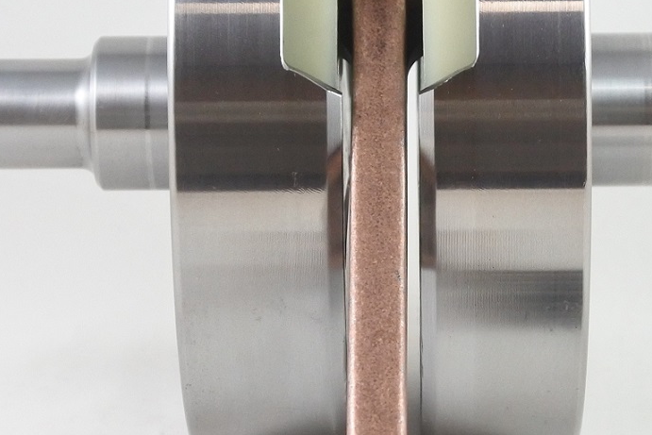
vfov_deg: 9.5
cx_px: 393
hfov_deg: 14.2
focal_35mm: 144
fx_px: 2608
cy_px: 268
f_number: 4.5
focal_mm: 18.4
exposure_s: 1/125
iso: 640
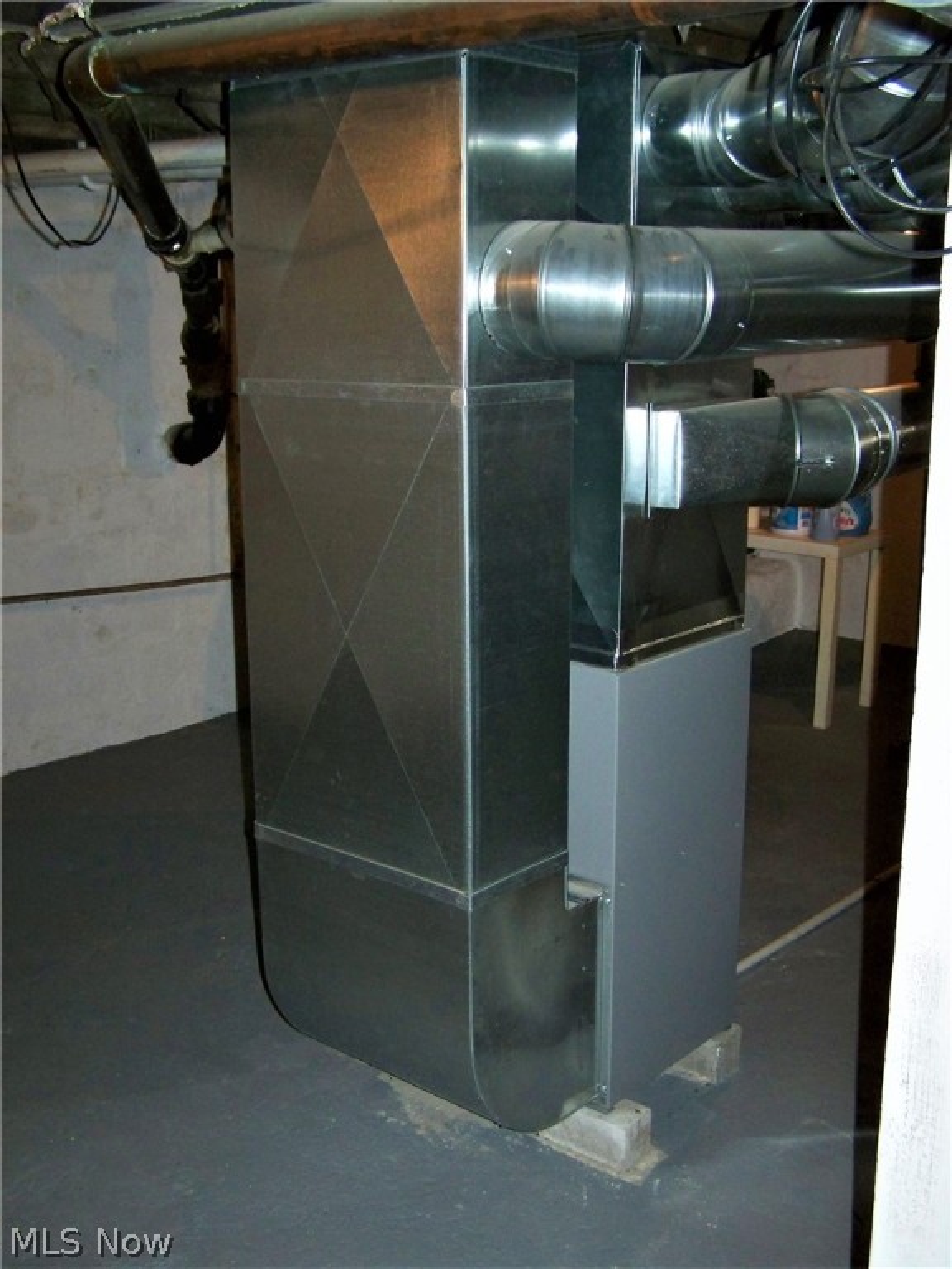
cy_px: 634
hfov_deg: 37.7
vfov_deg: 49.0
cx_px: 476
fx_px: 1393
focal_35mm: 38
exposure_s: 1/30
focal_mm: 6.3
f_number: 2.8
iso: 200
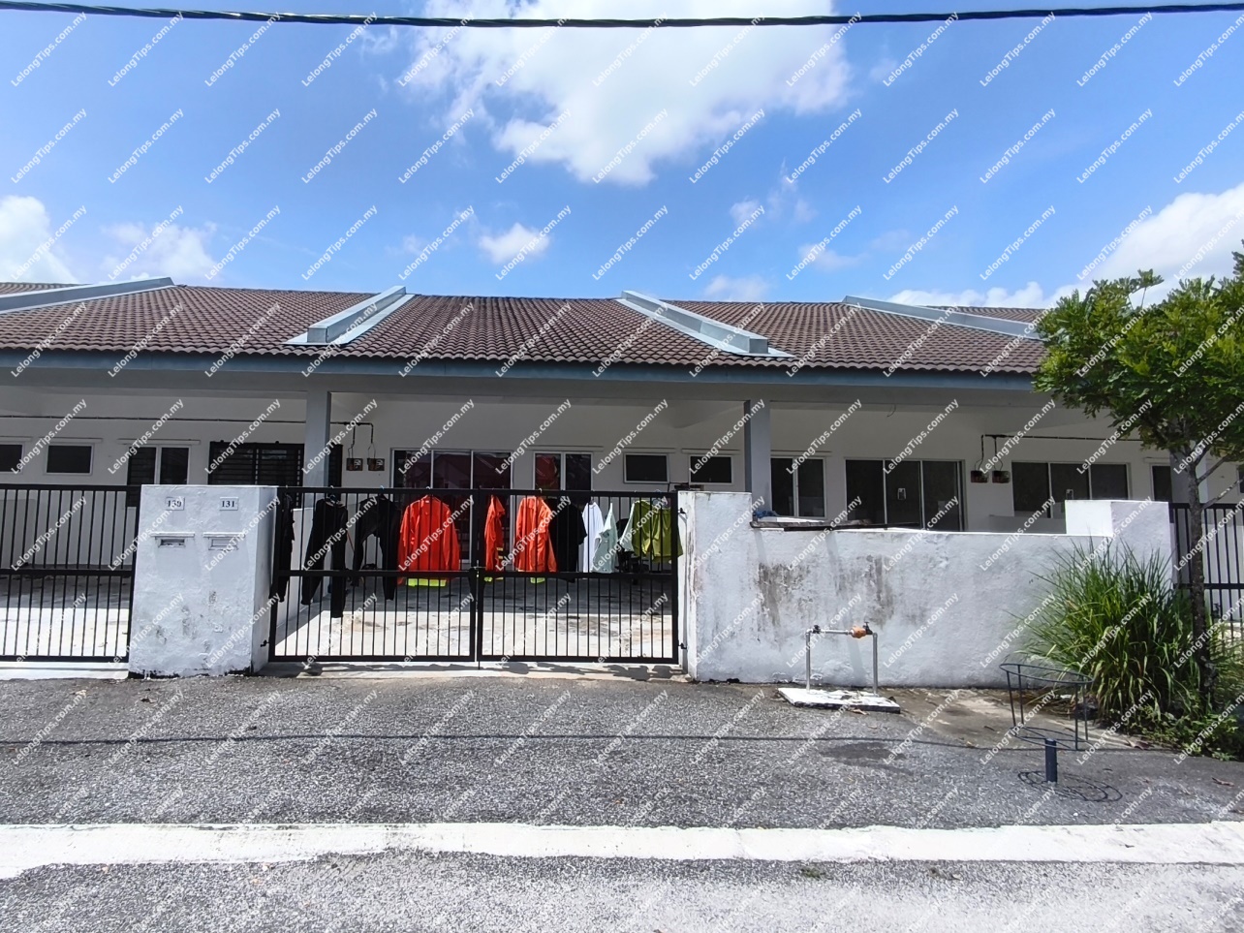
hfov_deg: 98.2
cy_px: 466
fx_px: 539
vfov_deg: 81.7
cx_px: 622
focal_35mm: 15
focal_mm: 1.65
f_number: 2.2
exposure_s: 1/2179
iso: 50
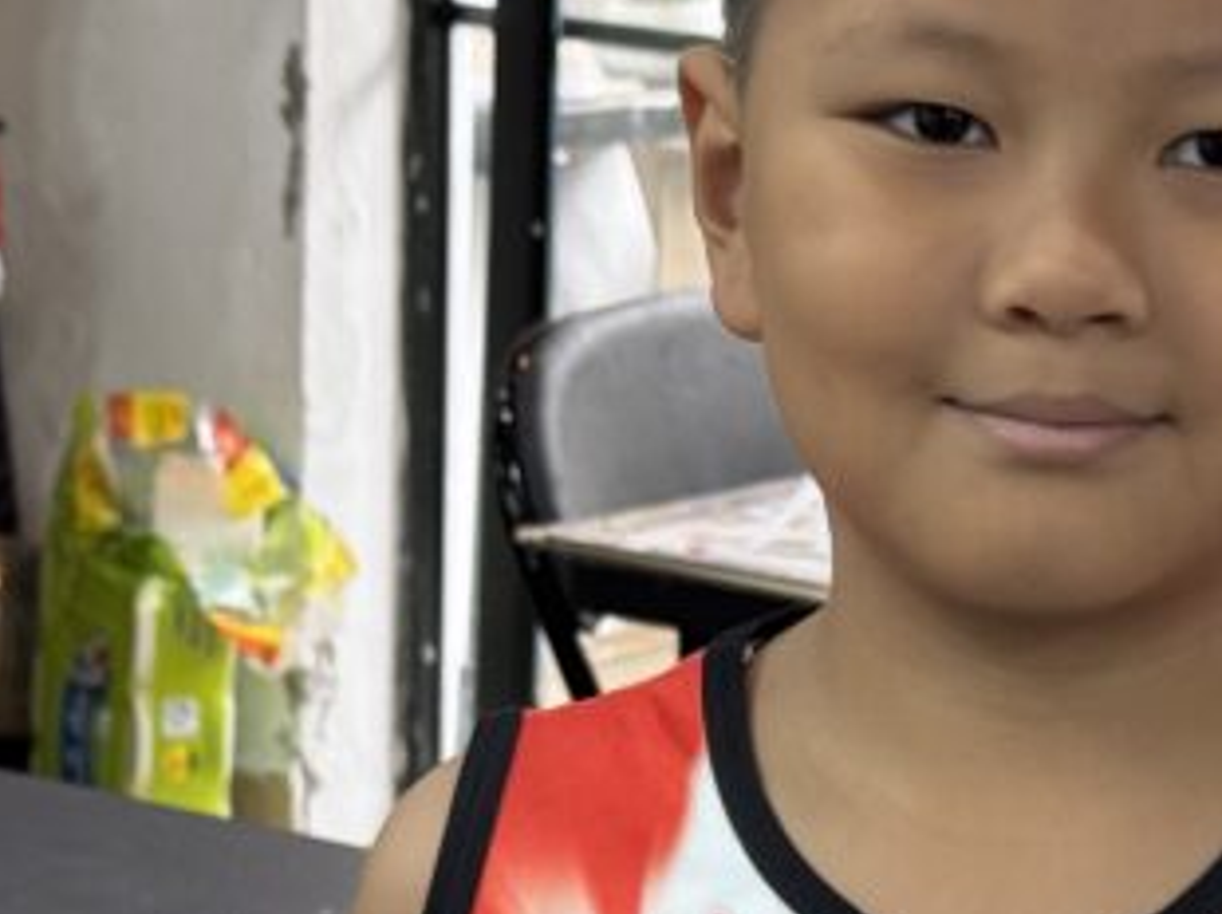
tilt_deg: -17.5
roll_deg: -2.5
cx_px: 1052
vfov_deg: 9.4
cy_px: 1158
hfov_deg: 12.7
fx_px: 5468
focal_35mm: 155
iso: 80
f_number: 1.78
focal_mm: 6.76
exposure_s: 1/100
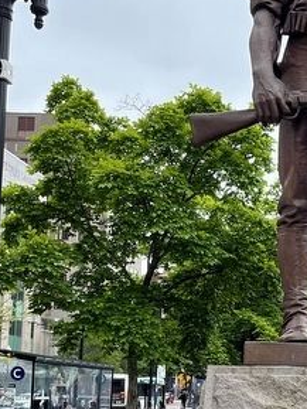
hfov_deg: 19.6
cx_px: 335
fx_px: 851
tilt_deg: +3.9
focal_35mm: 72
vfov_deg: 26.6
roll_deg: -2.1
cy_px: 321
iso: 50
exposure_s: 1/1186
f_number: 1.6
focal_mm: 5.1
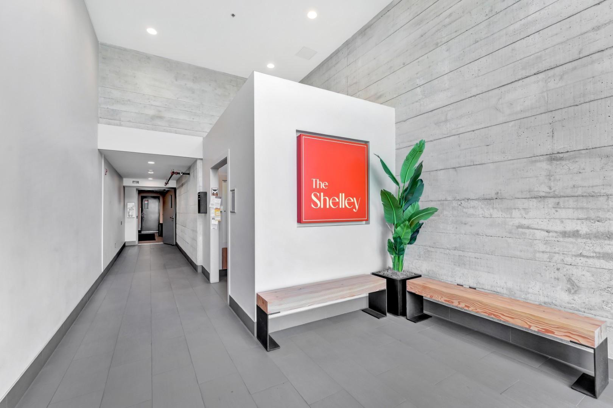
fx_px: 266
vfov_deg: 75.1
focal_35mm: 16
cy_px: 204
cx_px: 306
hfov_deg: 98.2
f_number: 8
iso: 400
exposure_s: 1/40
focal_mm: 15.6
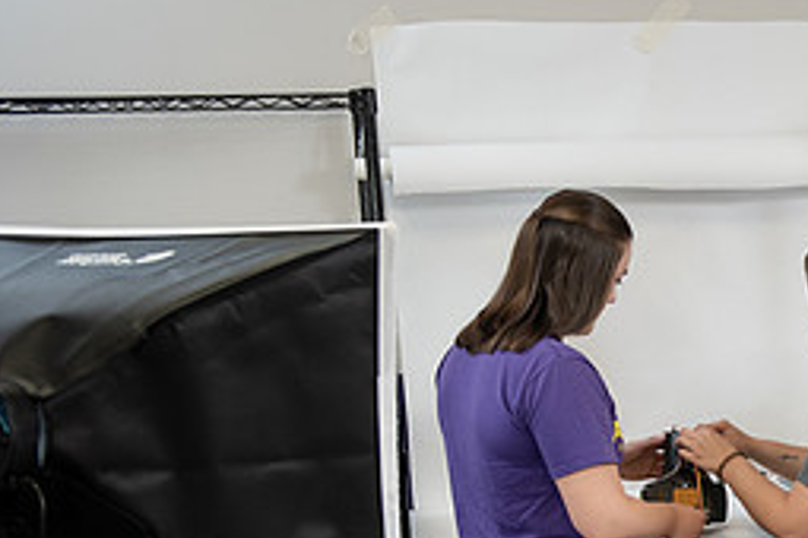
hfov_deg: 23.4
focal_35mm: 82
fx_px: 1840
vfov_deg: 16.4
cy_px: 514
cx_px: 859
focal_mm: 36
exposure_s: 1/200
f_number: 3.5
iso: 640
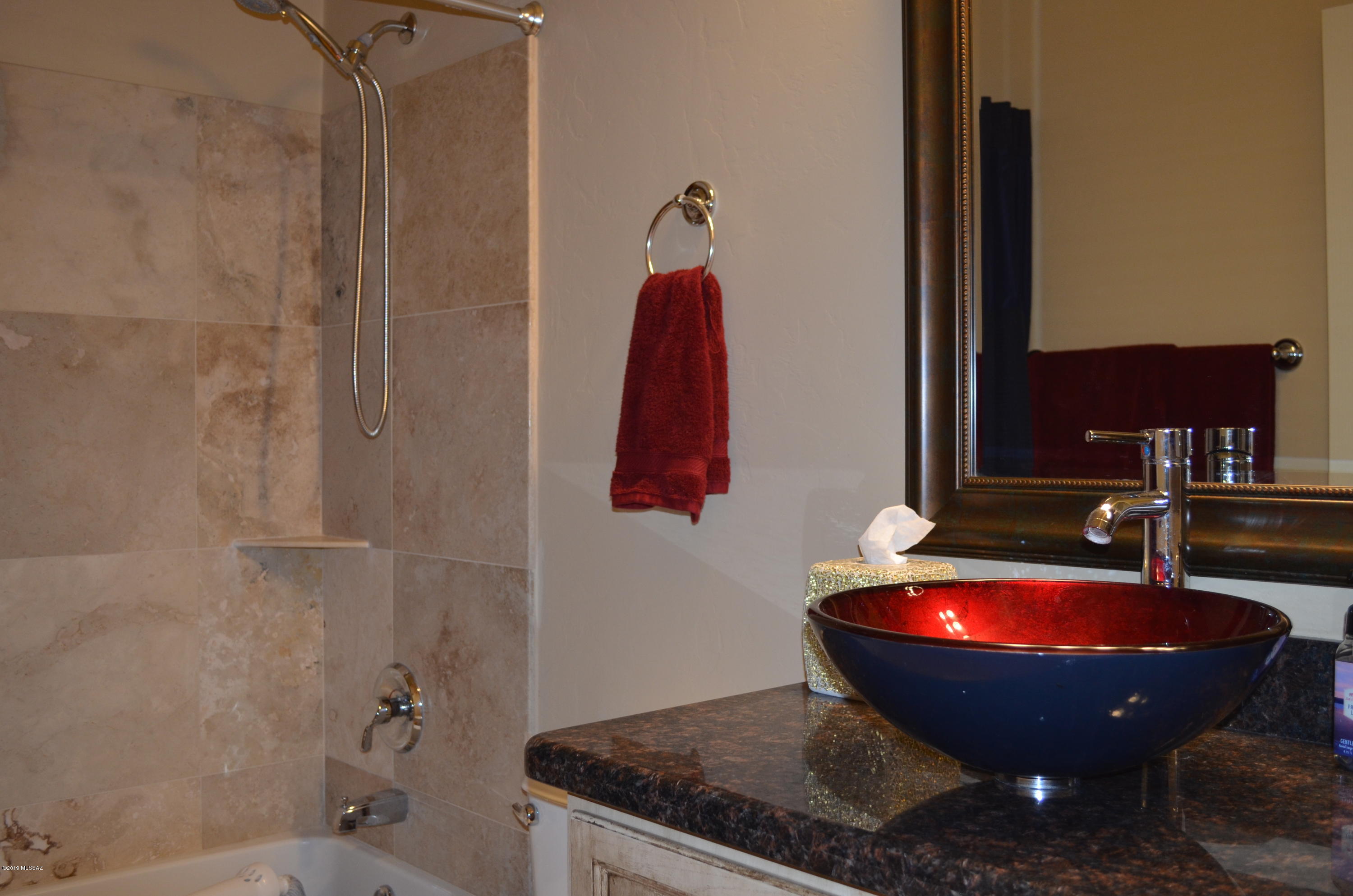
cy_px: 448
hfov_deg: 53.2
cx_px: 676
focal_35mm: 36
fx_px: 1350
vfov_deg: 36.7
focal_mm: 24
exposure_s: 1/60
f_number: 4
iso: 400
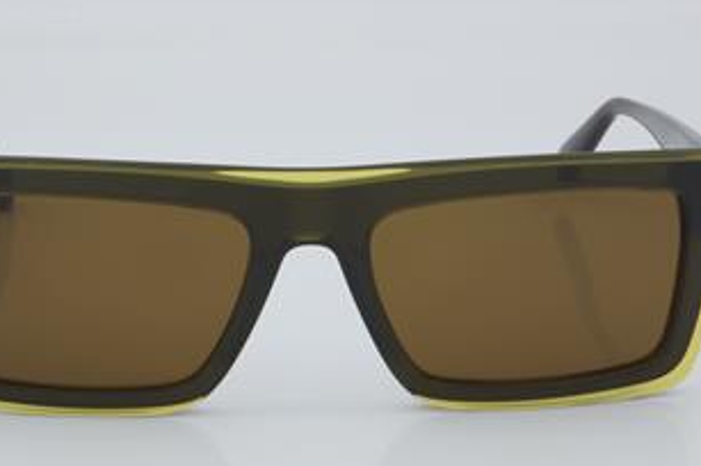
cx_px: 301
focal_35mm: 108
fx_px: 2094
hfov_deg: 19.0
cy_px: 254
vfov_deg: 12.7
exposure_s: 1/4
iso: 100
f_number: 32
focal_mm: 55
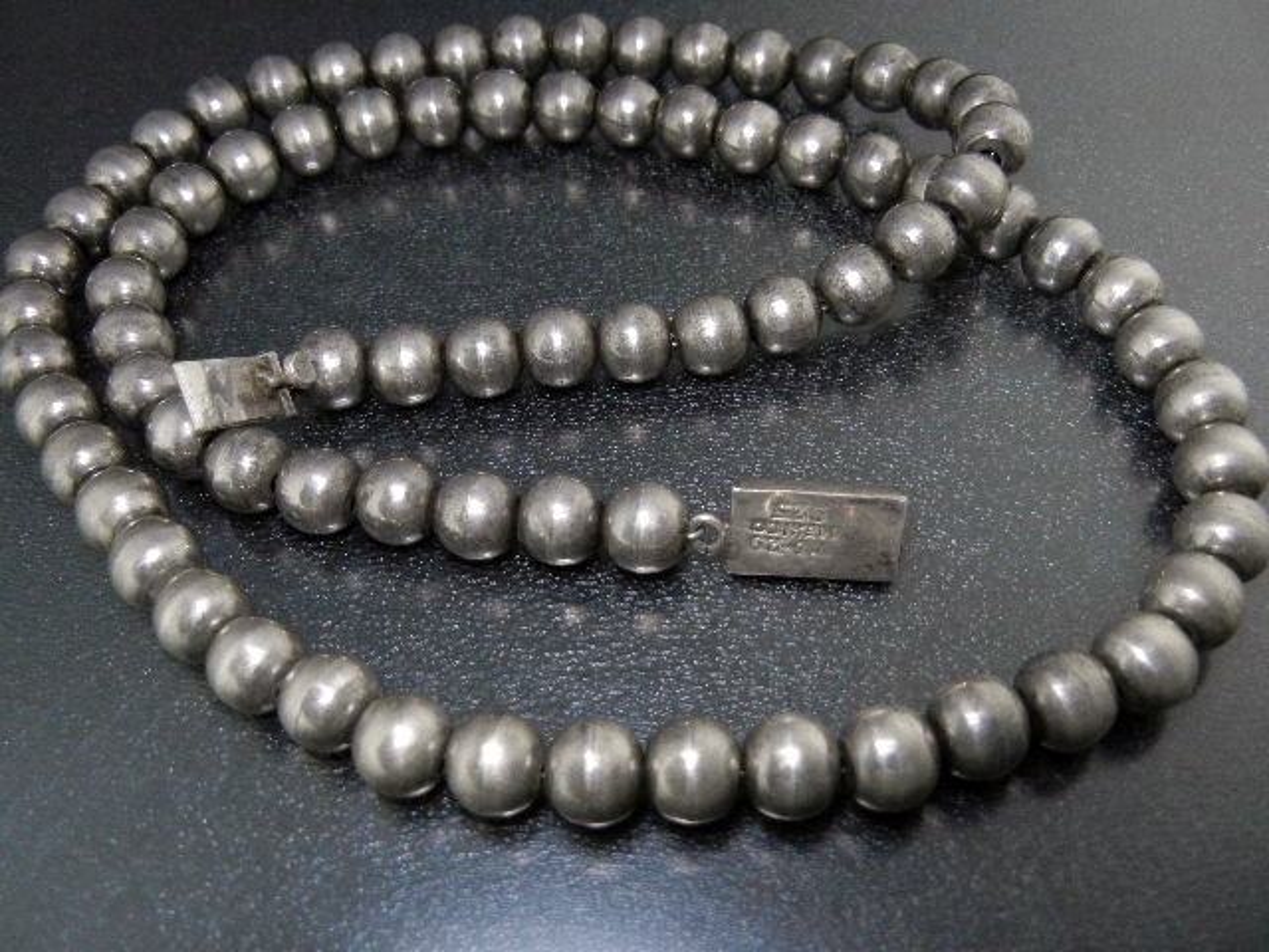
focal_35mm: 34
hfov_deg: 54.0
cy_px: 476
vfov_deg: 41.8
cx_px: 634
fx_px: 1246
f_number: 7.2
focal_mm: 6.2
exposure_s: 1/30
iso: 800
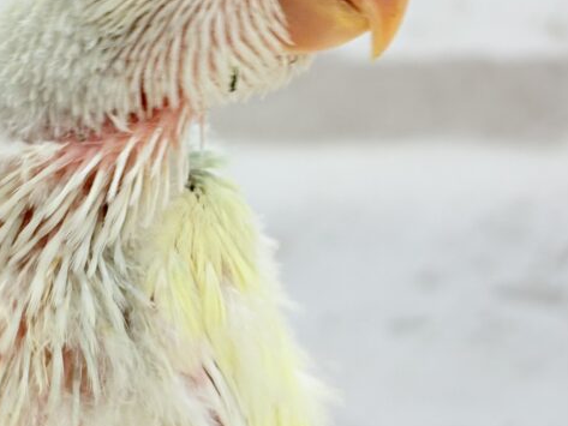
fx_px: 2166
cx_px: 38
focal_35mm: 132
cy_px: 91
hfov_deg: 14.8
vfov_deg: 11.2
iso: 25
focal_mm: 5.96
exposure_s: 1/50
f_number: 1.6
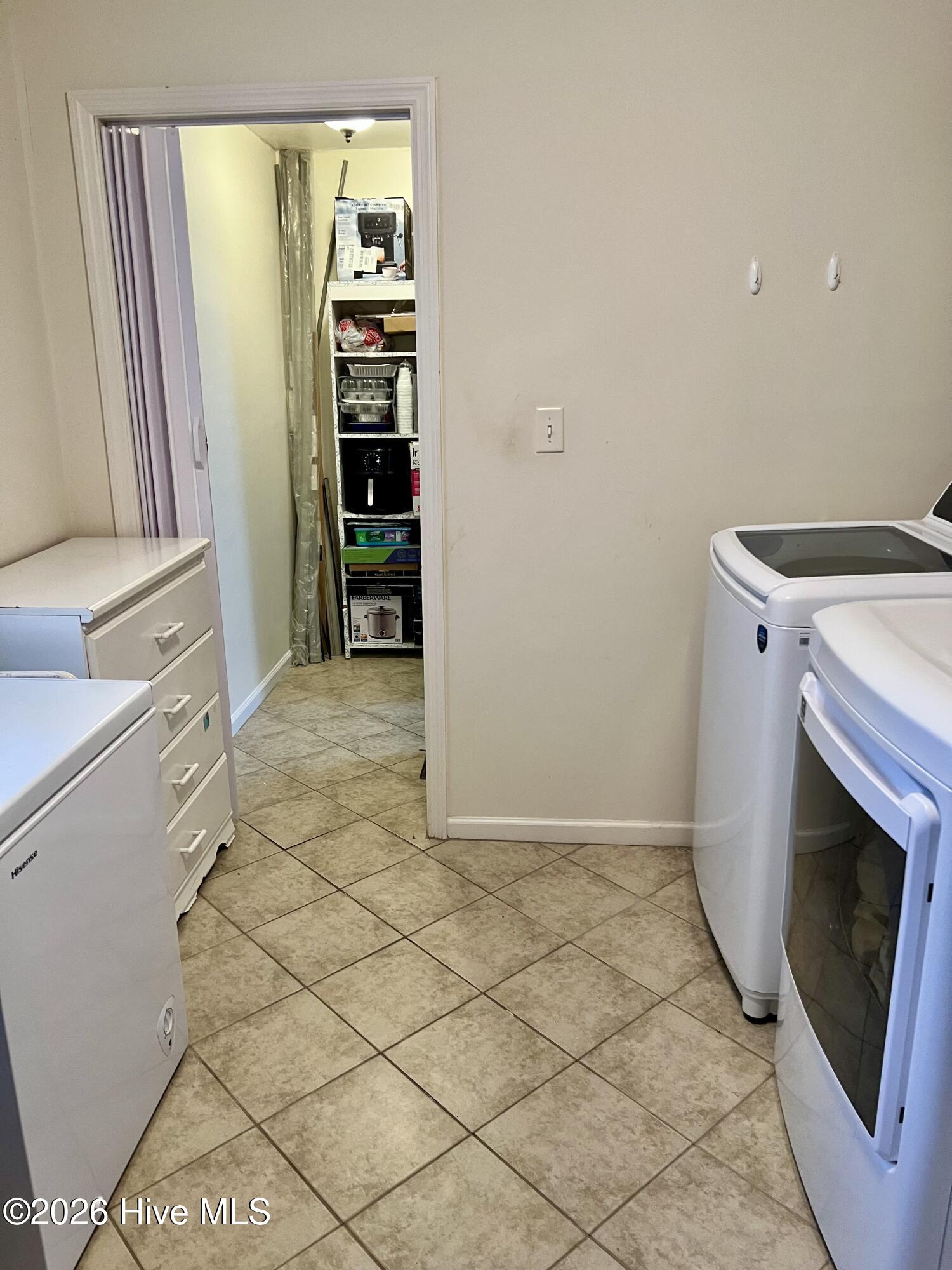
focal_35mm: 26
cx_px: 476
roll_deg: +1.7
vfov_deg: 67.3
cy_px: 635
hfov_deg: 53.1
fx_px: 953
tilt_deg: -15.2
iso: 160
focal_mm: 5.7
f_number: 1.5
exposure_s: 1/60
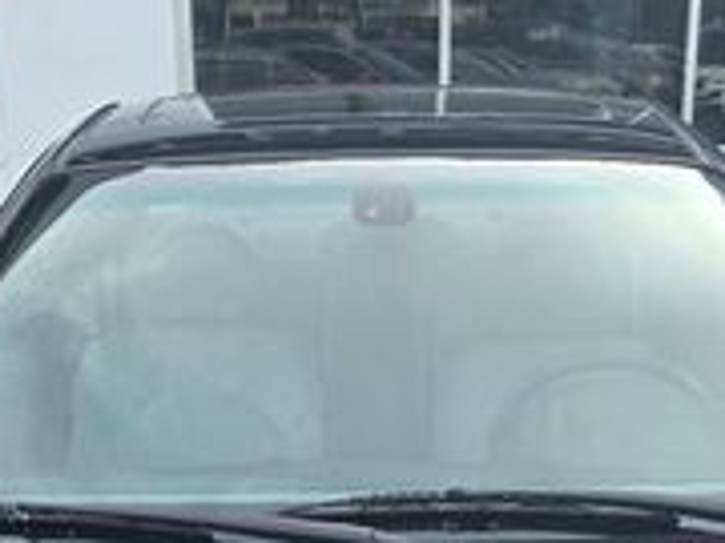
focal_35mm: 82
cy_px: 929
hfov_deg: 23.8
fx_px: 1717
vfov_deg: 15.8
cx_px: 342
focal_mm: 6.3
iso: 25
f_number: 1.7
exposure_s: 1/359
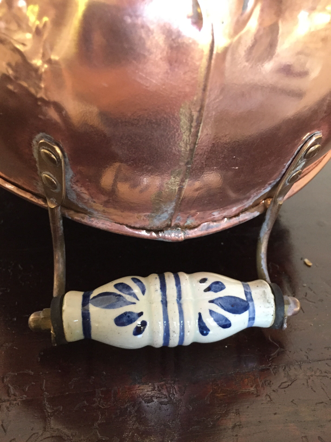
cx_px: 166
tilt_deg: -38.3
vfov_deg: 61.7
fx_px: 370
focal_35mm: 29
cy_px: 221
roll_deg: -3.7
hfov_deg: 48.2
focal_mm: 4.15
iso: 250
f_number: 2.2
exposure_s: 1/25
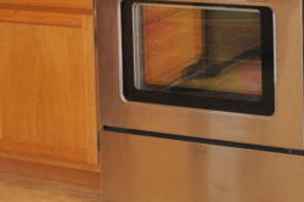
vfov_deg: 10.3
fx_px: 1054
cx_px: -4
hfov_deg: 16.1
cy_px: -167
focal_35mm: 125
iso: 400
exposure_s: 1/60
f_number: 3.5
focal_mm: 18
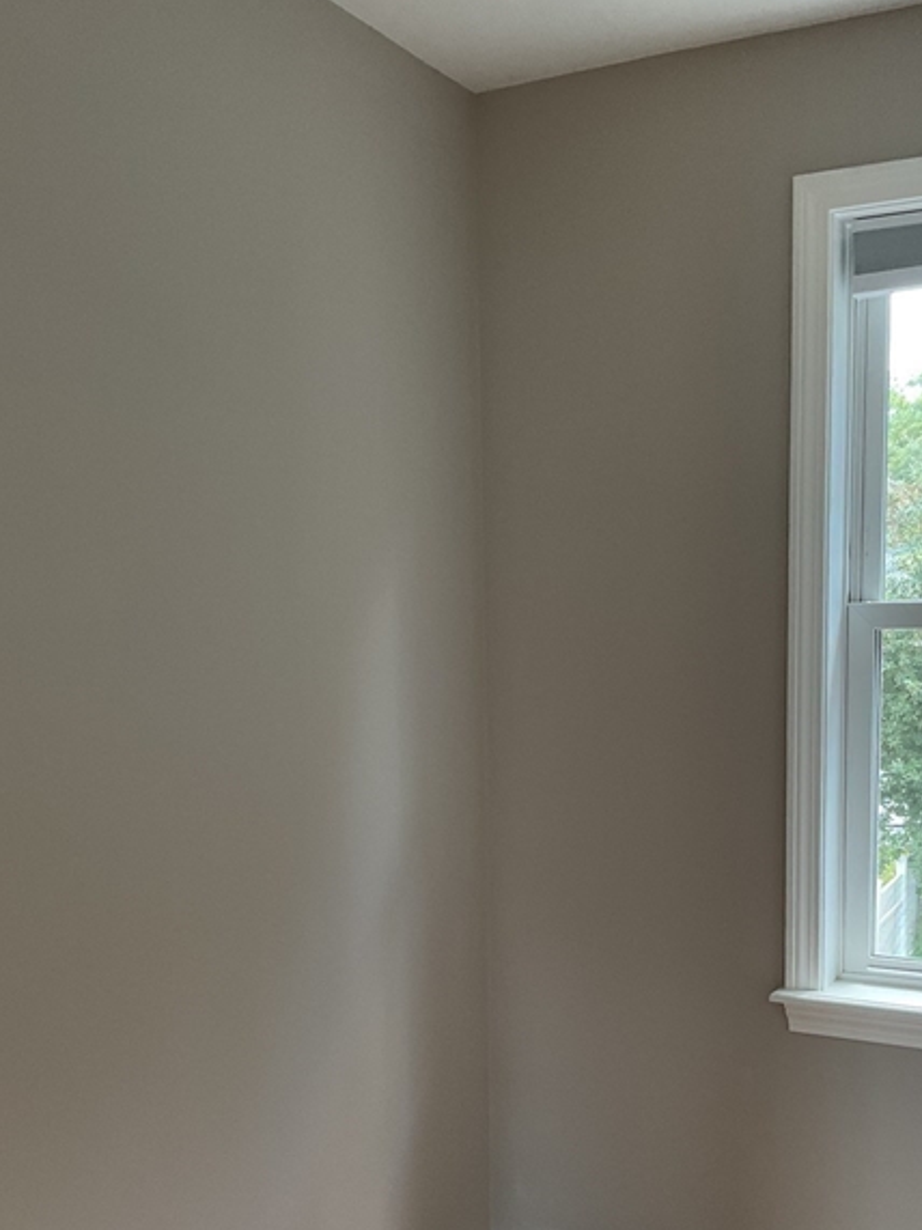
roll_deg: -0.4
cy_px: 791
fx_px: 1386
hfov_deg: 36.6
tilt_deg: -7.5
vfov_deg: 47.3
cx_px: 569
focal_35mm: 39
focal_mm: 3
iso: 50
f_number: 1.8
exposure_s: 1/50
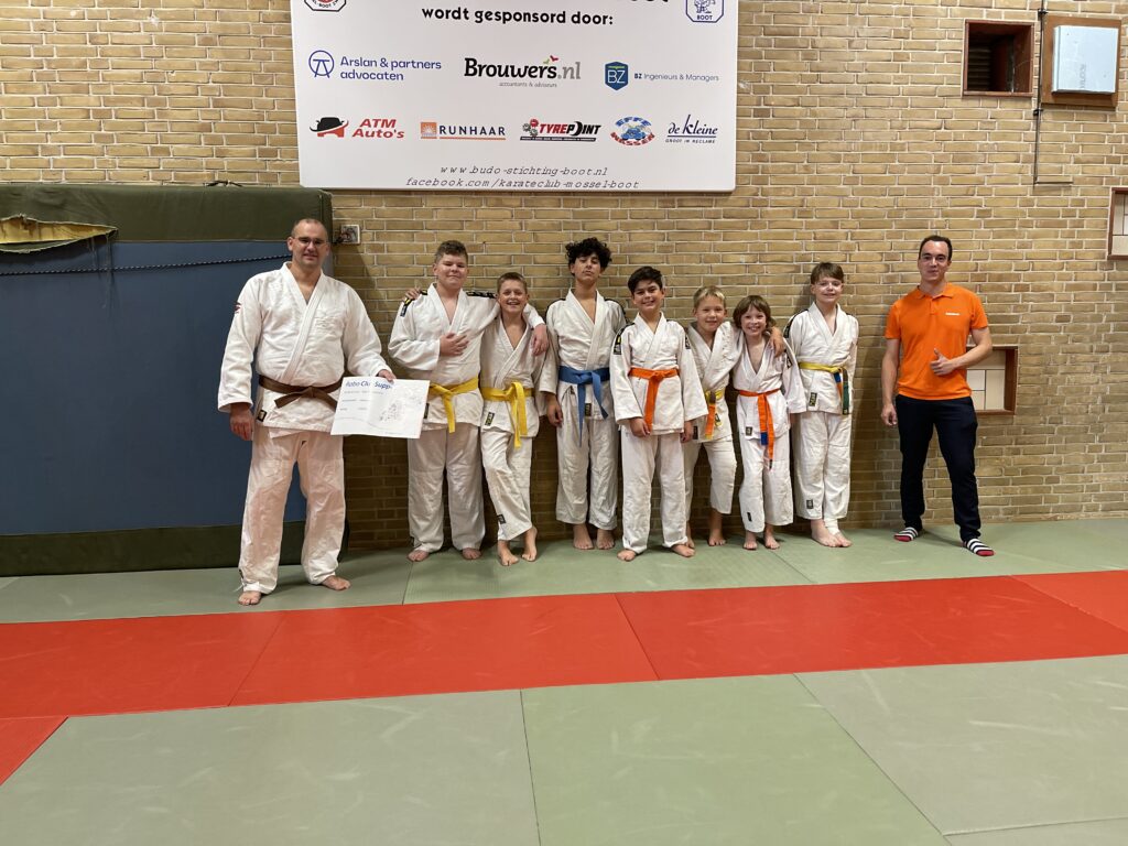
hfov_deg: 67.3
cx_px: 564
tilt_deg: -7.1
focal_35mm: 26
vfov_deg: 53.1
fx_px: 847
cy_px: 423
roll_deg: +0.9
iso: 320
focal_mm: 5.1
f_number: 1.6
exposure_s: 1/50
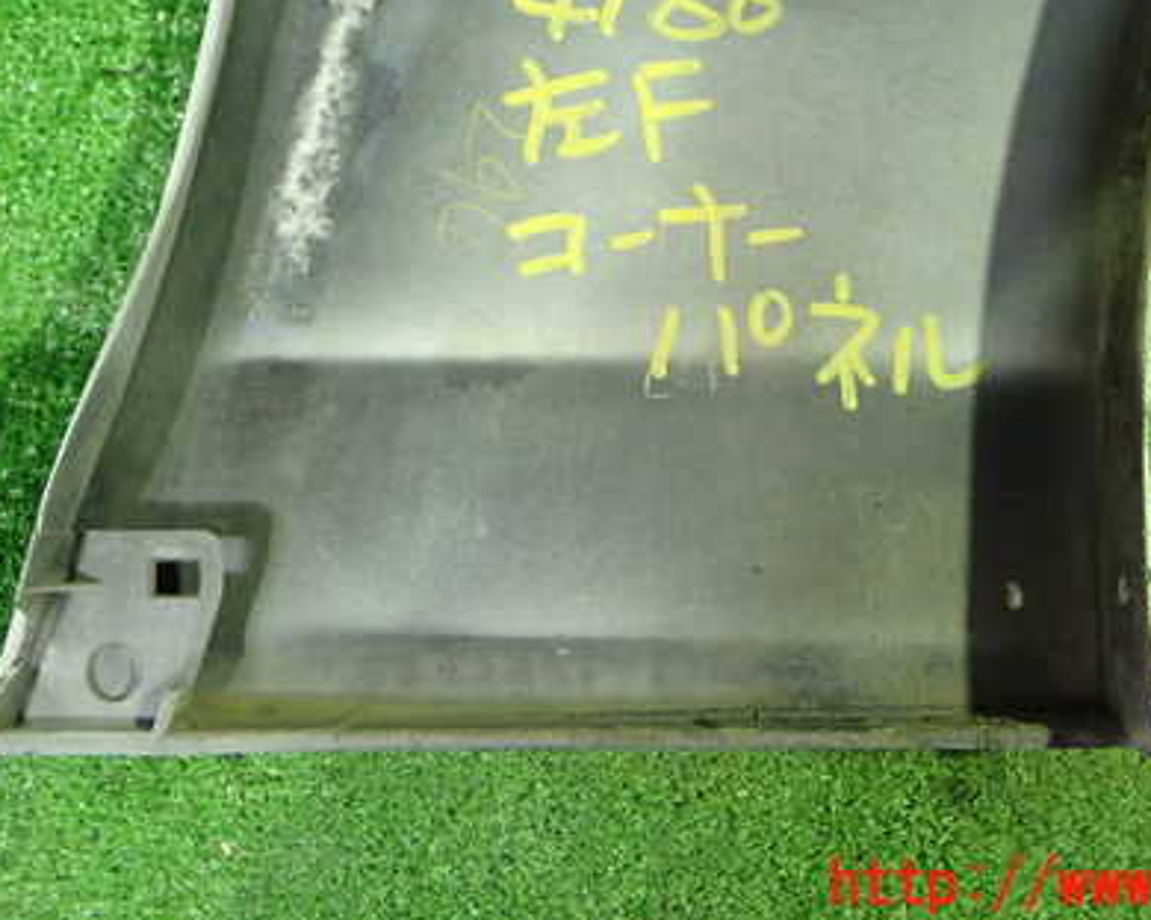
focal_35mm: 45
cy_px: 259
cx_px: 611
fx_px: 1533
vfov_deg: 32.9
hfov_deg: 41.1
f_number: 2.3
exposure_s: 1/30
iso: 800
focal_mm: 5.4
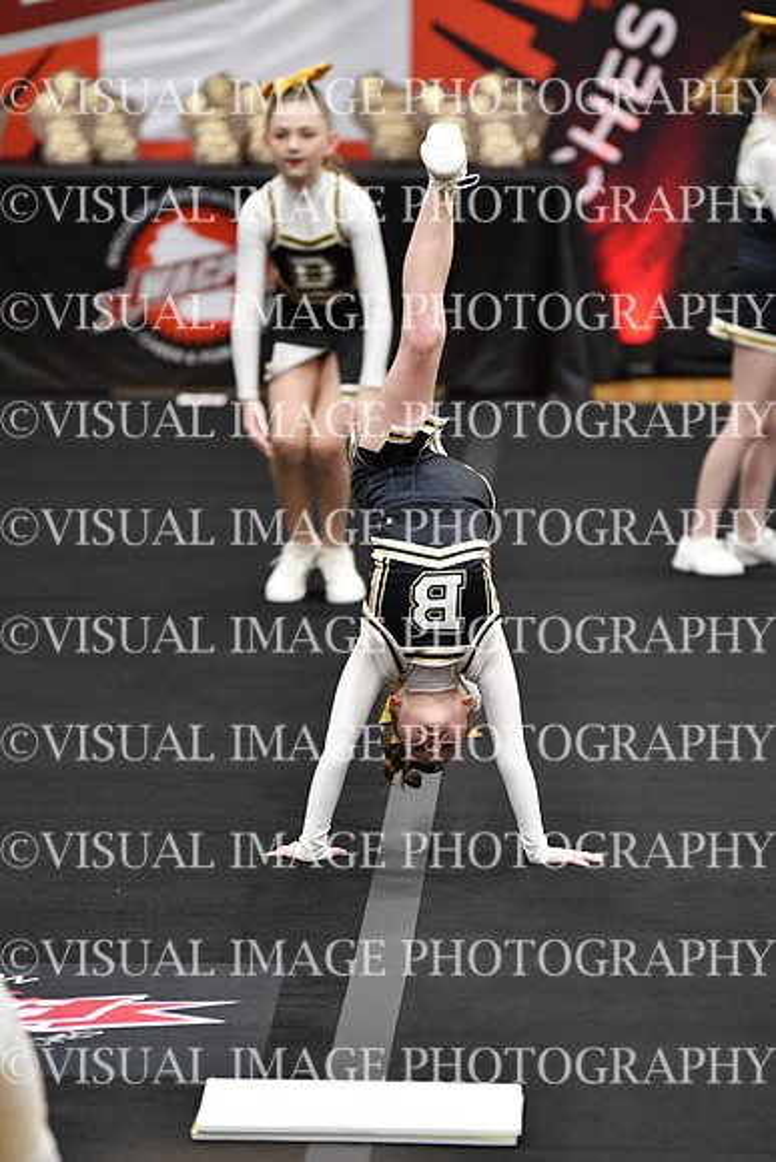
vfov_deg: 8.6
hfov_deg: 5.7
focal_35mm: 240
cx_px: 388
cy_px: 581
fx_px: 7755
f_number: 2.8
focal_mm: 160
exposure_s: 1/800
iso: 5000
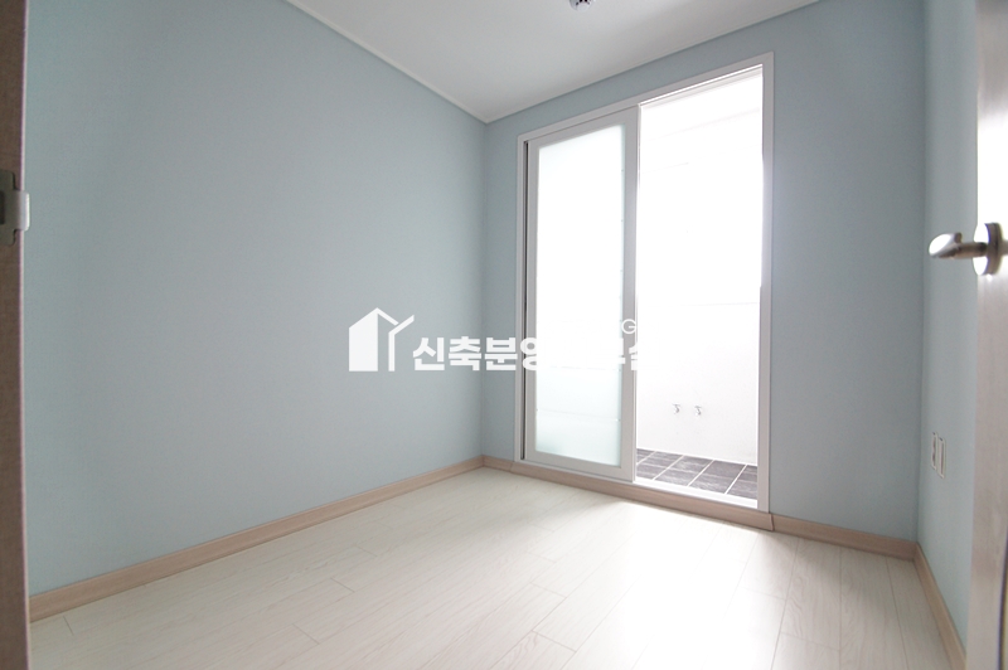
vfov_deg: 77.2
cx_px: 504
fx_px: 420
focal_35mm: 15
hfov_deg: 100.4
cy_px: 335
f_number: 4
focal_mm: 10
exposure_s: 1/20
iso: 800
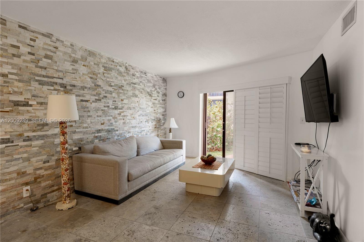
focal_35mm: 20
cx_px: 182
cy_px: 121
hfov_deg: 84.0
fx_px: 202
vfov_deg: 61.9
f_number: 5.6
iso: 100
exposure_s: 1/50
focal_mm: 20
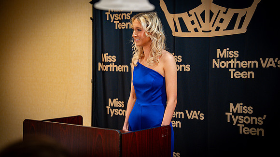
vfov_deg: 19.1
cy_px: 78
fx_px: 466
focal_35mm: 63
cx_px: 140
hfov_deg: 33.4
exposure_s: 1/125
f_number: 2.8
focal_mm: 60
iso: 800
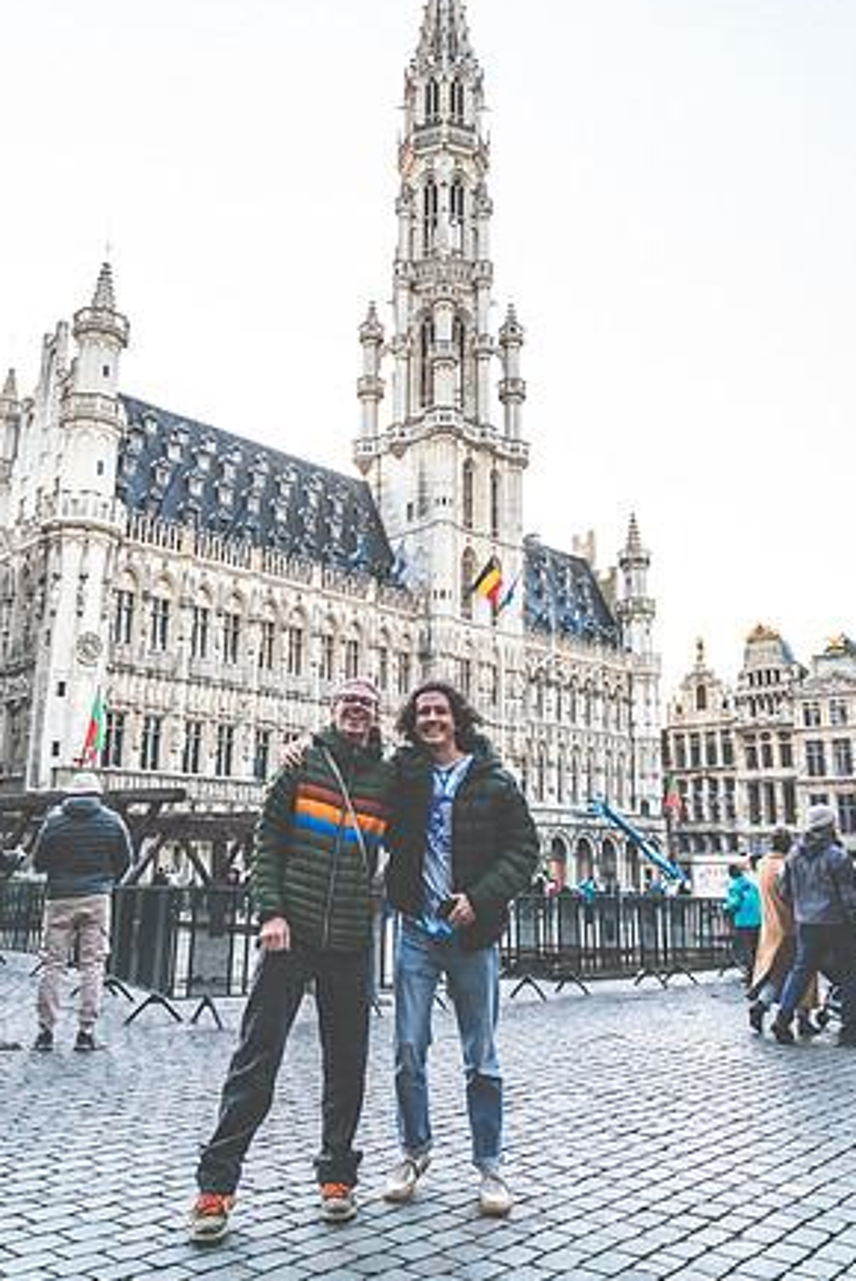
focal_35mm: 29
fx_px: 1033
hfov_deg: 45.0
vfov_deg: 63.6
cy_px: 620
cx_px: 422
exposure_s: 1/500
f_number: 4
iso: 3200
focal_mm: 28
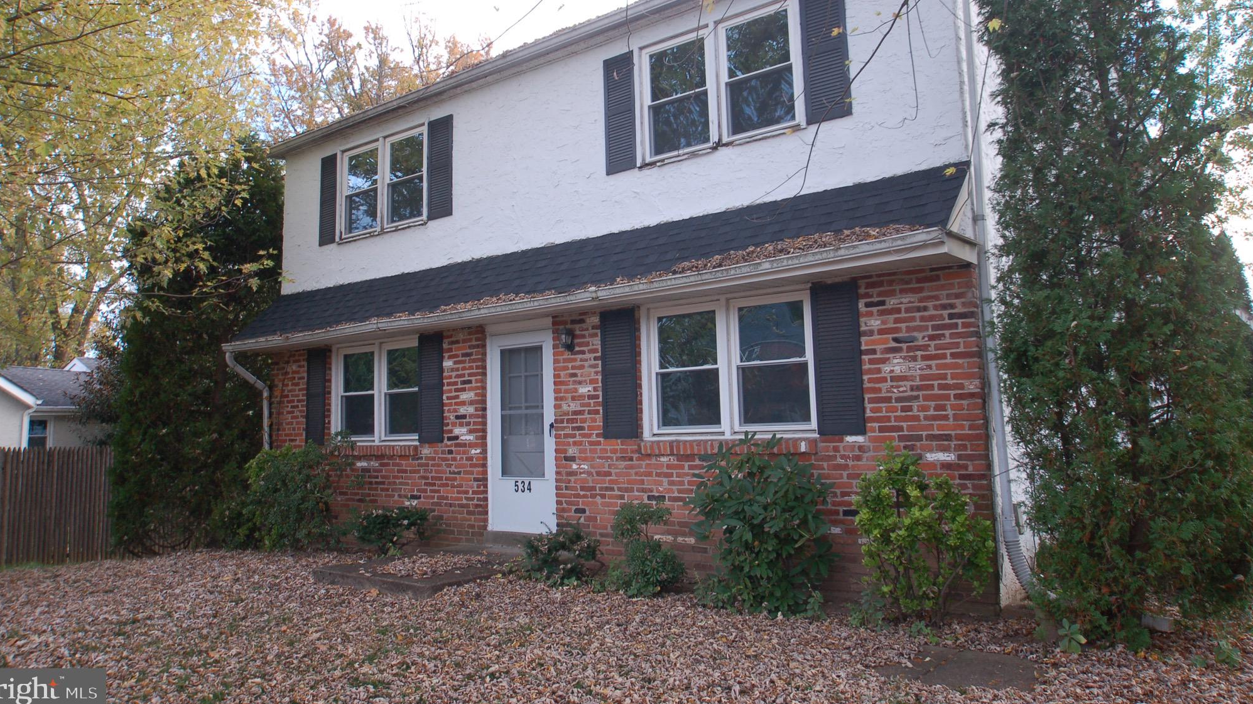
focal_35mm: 29
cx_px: 610
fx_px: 963
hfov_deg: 66.1
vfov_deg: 40.0
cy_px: 286
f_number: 5.6
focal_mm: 18
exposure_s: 1/80
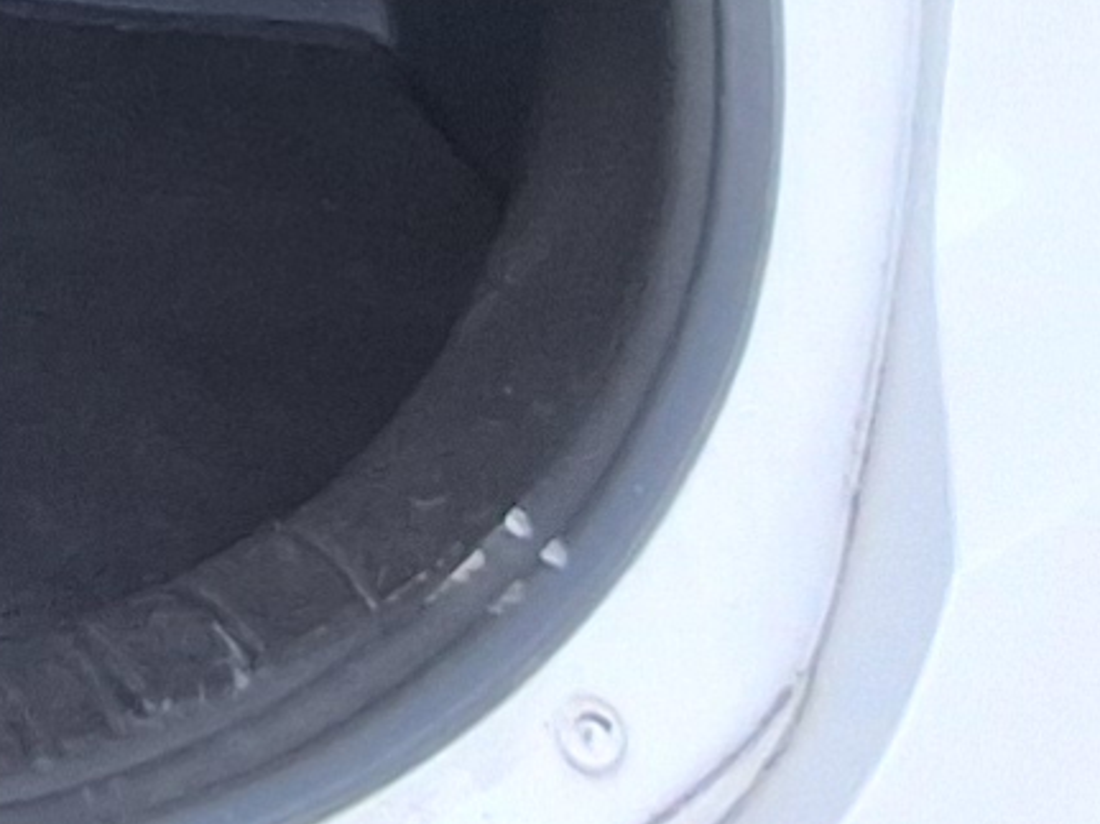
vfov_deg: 6.5
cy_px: -1403
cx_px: -1549
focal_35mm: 212
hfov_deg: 8.5
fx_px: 6735
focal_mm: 2.91
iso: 32
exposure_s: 1/230
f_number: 1.9
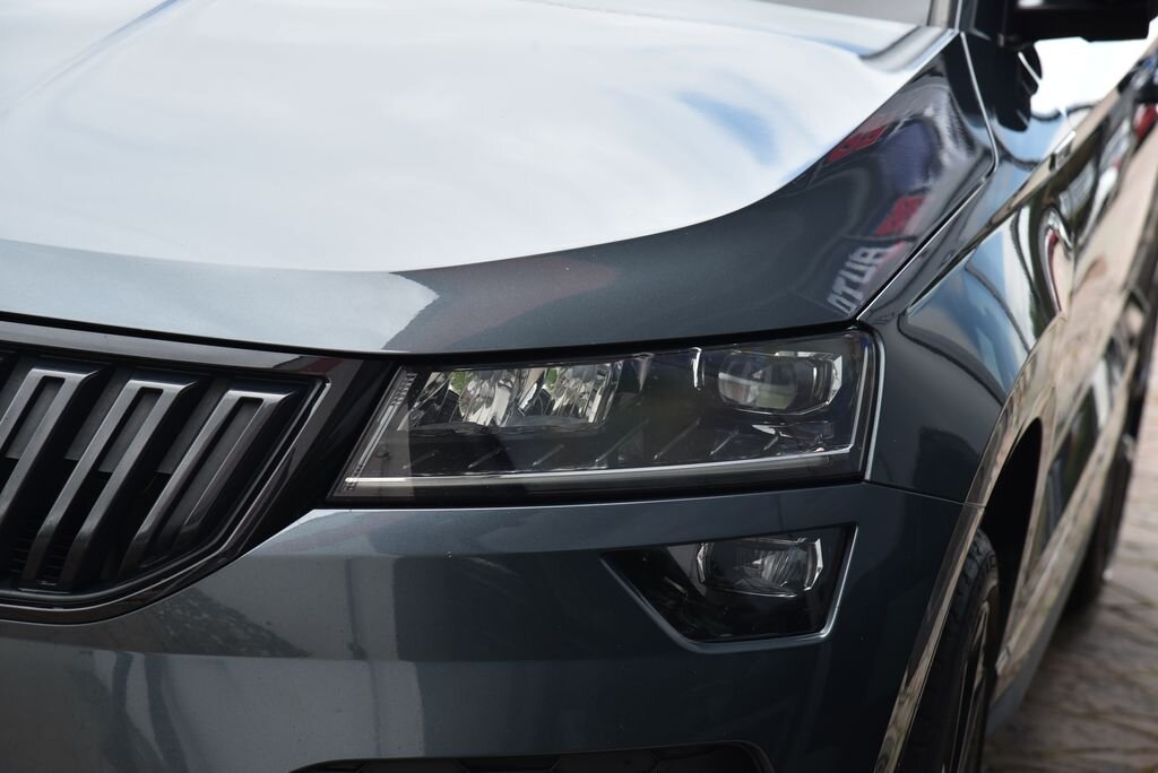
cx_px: 579
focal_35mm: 120
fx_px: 3862
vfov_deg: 11.4
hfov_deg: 17.1
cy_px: 386
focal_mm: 120
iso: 500
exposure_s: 1/200
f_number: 7.1
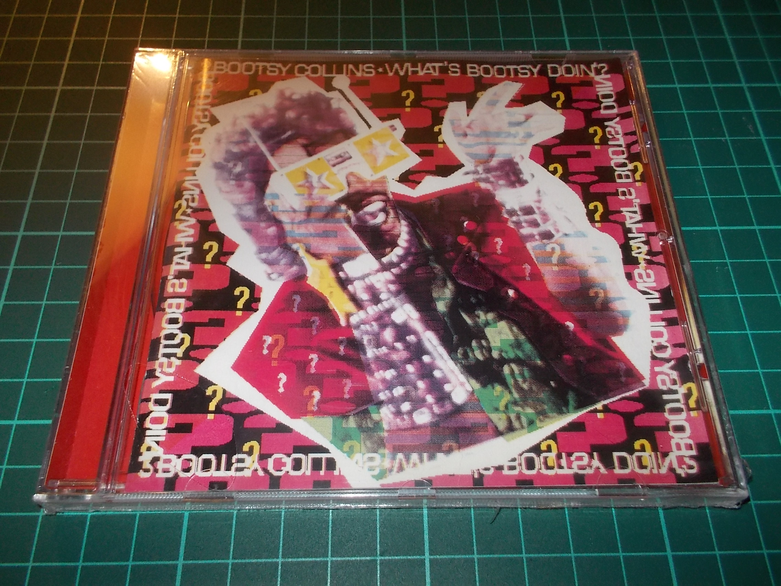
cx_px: 390
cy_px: 293
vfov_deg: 48.2
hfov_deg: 61.7
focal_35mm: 29
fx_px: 654
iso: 200
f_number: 3.3
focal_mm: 4.1
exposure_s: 1/30
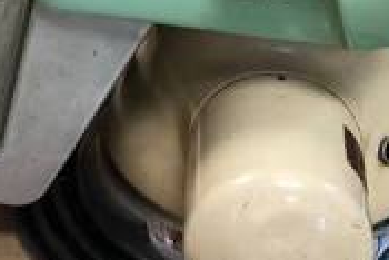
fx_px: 1438
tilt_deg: -21.1
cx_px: 164
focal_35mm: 133
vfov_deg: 9.6
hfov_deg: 15.4
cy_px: -267
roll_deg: -2.5
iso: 64
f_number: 1.8
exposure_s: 1/15
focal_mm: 3.99
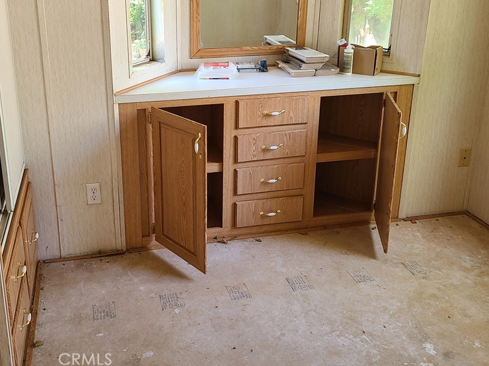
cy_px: 115
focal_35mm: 36
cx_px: 190
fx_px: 509
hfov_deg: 50.9
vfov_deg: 39.1
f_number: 1.8
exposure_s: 1/60
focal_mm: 5.4
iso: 100
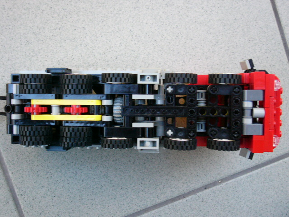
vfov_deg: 31.5
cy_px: 108
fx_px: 384
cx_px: 144
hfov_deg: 41.2
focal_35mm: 46
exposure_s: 1/25
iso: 200
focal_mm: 7.6
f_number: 3.2
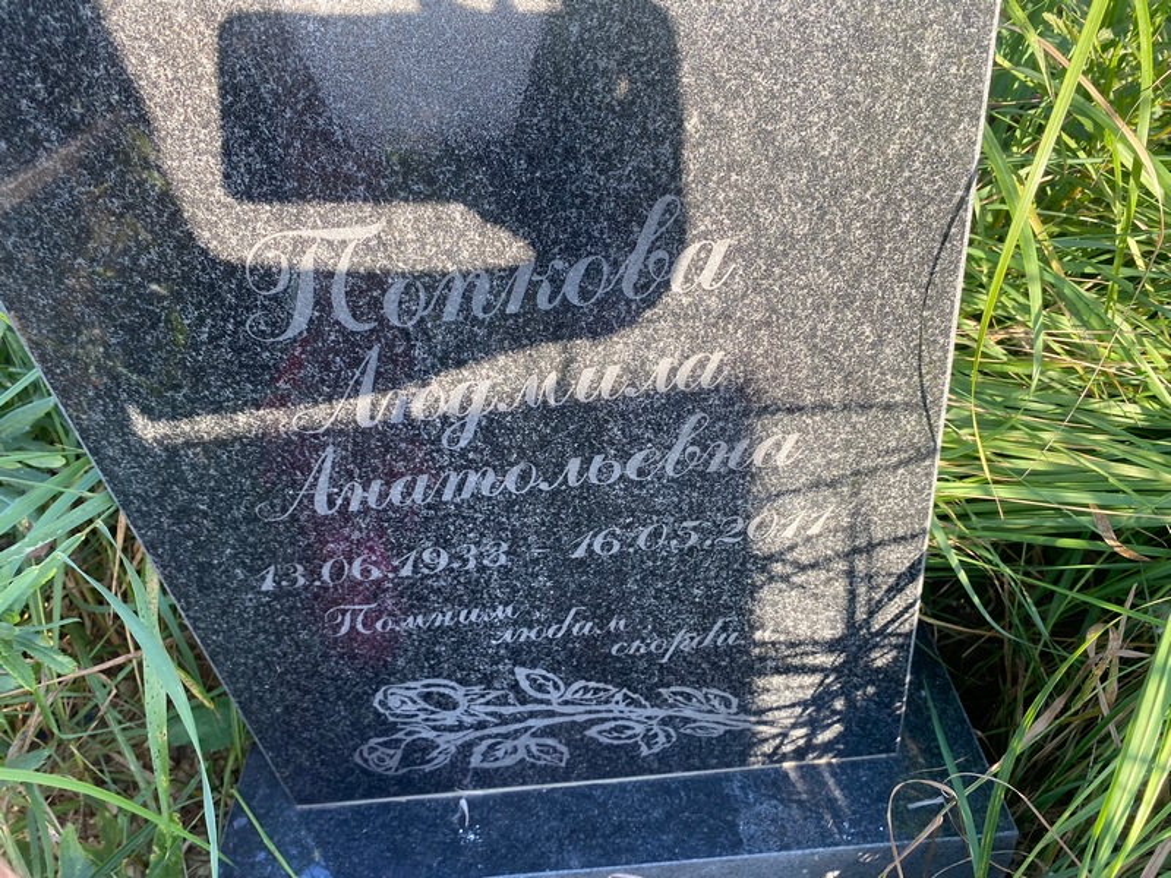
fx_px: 880
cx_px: 586
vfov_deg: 53.1
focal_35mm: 26
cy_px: 439
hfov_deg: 67.3
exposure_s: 1/148
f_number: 1.8
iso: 32
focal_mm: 4.25
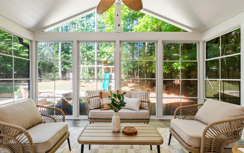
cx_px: 118
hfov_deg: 92.6
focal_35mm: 18
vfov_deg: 66.4
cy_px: 76
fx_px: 117
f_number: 8
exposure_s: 1/4
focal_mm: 11
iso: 100
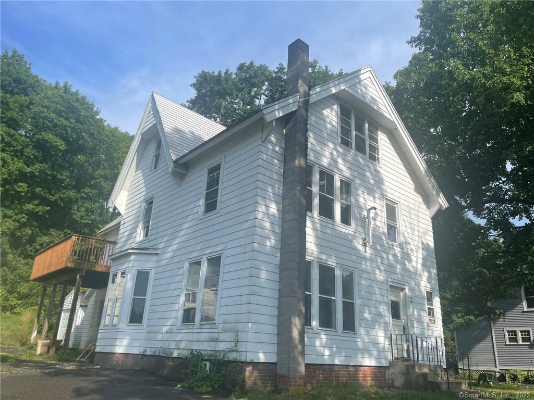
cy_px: 200
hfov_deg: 67.3
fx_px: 401
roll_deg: -4.7
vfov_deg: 53.1
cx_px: 267
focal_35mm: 26
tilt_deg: +18.3
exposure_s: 1/3509
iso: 32
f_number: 1.6
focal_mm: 4.2
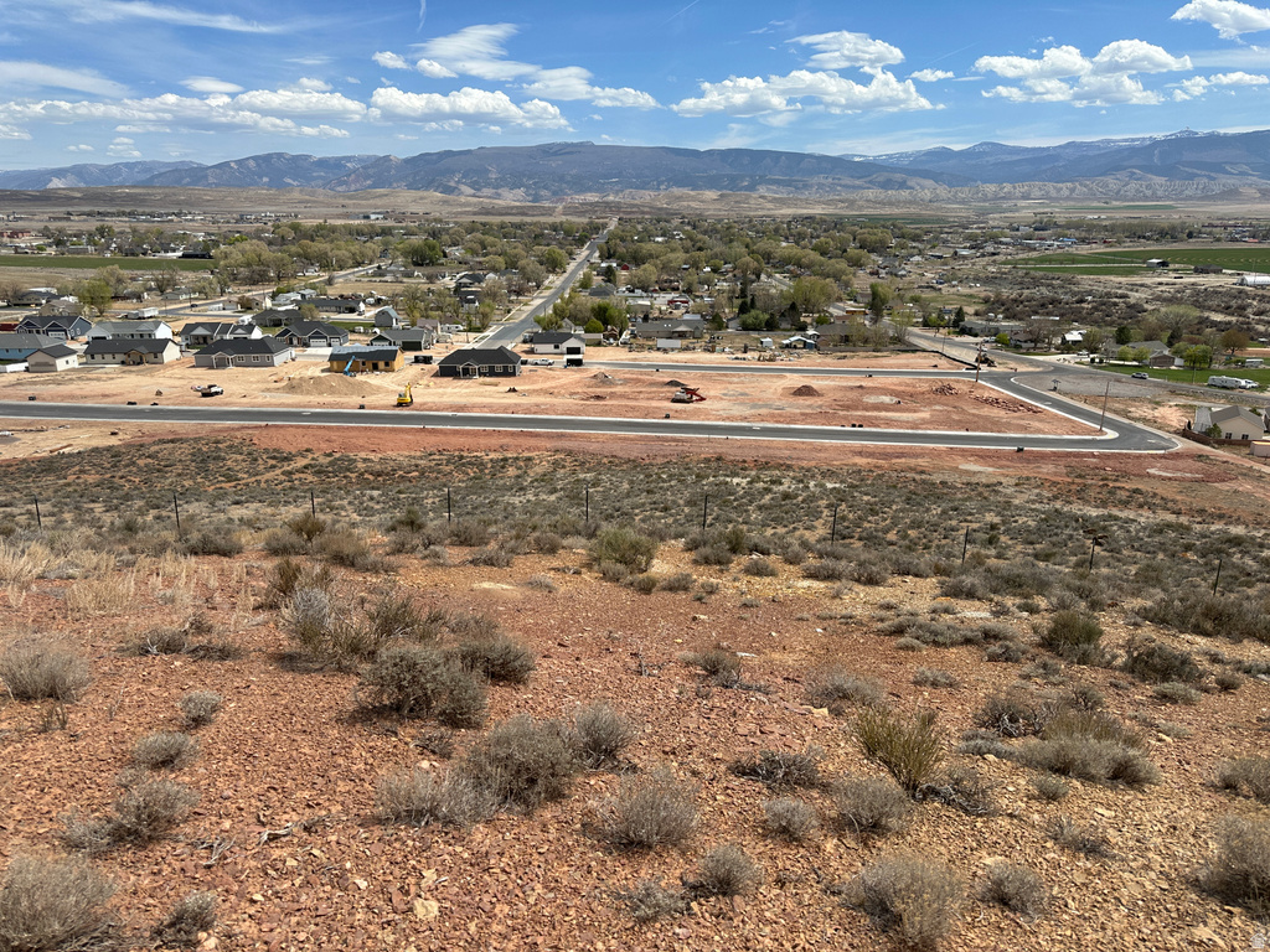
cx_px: 635
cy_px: 476
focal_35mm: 24
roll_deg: +0.4
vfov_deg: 56.8
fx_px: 881
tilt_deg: -16.9
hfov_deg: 71.6
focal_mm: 6.86
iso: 80
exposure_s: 1/5848
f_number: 1.78
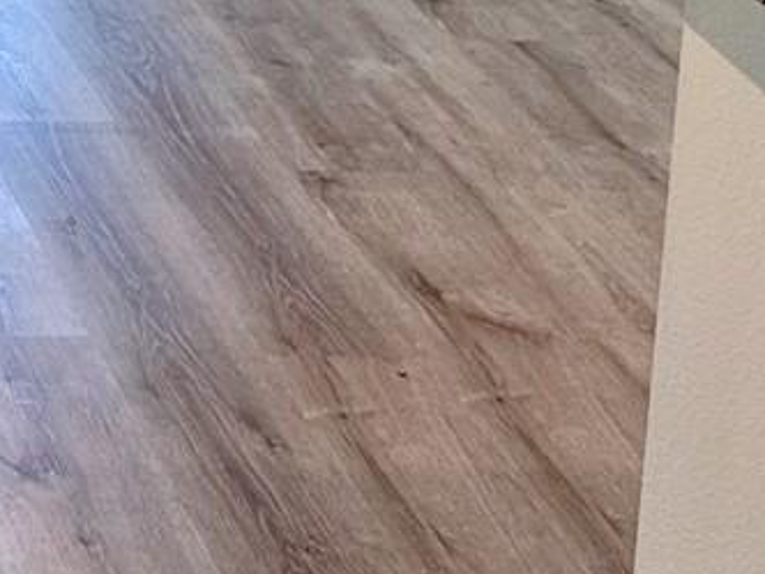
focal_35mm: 148
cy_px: -484
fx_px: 3271
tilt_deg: -12.4
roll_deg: +0.0
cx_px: -687
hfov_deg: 12.1
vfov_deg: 9.5
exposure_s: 1/147
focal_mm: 6.86
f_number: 1.78
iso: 80
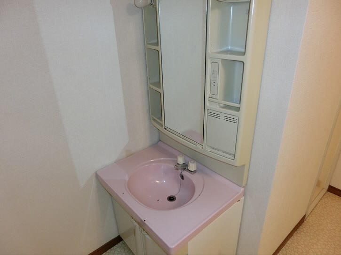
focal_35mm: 24
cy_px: 128
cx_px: 170
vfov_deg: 56.8
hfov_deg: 71.6
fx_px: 236
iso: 400
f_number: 3
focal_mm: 4.24
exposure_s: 1/60
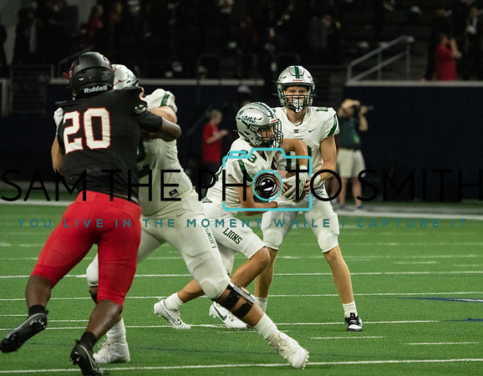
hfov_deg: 5.6
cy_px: 196
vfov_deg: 4.3
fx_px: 4951
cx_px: 302
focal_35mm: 350
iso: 10000
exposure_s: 1/1000
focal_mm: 294
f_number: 5.6
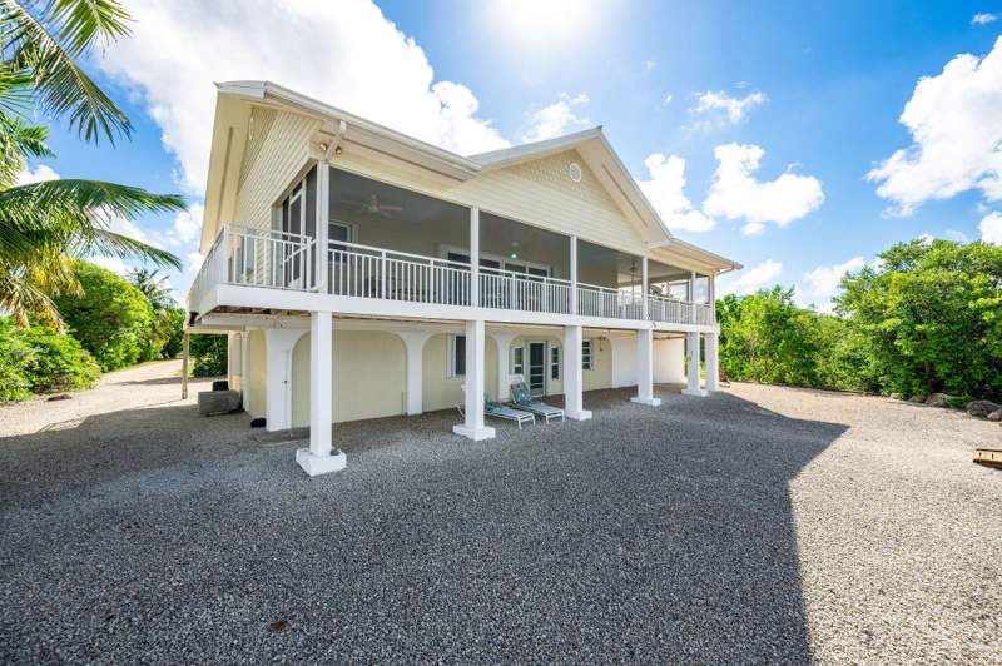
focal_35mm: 14
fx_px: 390
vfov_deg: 81.0
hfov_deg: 104.2
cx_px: 501
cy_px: 333
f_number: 8
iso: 100
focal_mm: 14
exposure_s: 1/200
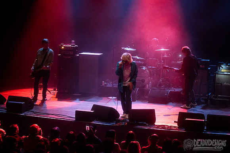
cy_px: 76
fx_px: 607
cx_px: 115
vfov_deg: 14.4
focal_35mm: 95
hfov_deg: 21.5
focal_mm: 95
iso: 2500
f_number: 3.2
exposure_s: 1/250
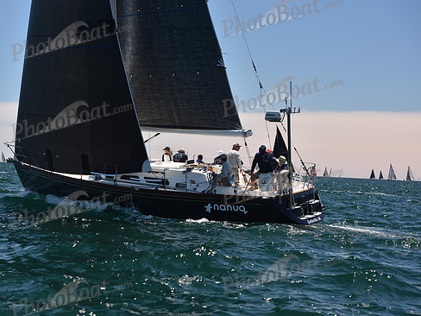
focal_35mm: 80
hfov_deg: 24.4
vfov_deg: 18.4
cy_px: 152
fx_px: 973
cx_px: 178
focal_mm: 70
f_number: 5
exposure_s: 1/800
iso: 250
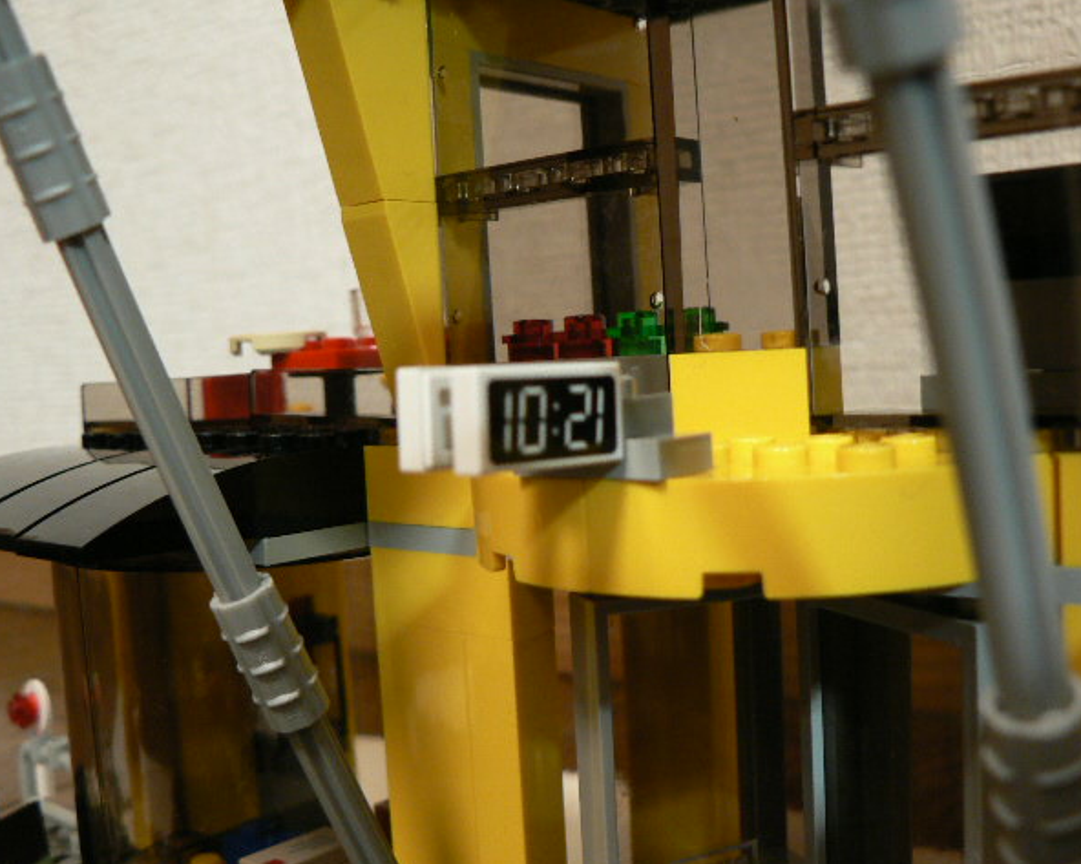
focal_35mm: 38
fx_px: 1215
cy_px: 437
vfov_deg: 39.1
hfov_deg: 47.9
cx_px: 562
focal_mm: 6
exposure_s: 1/4
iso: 200
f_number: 2.8
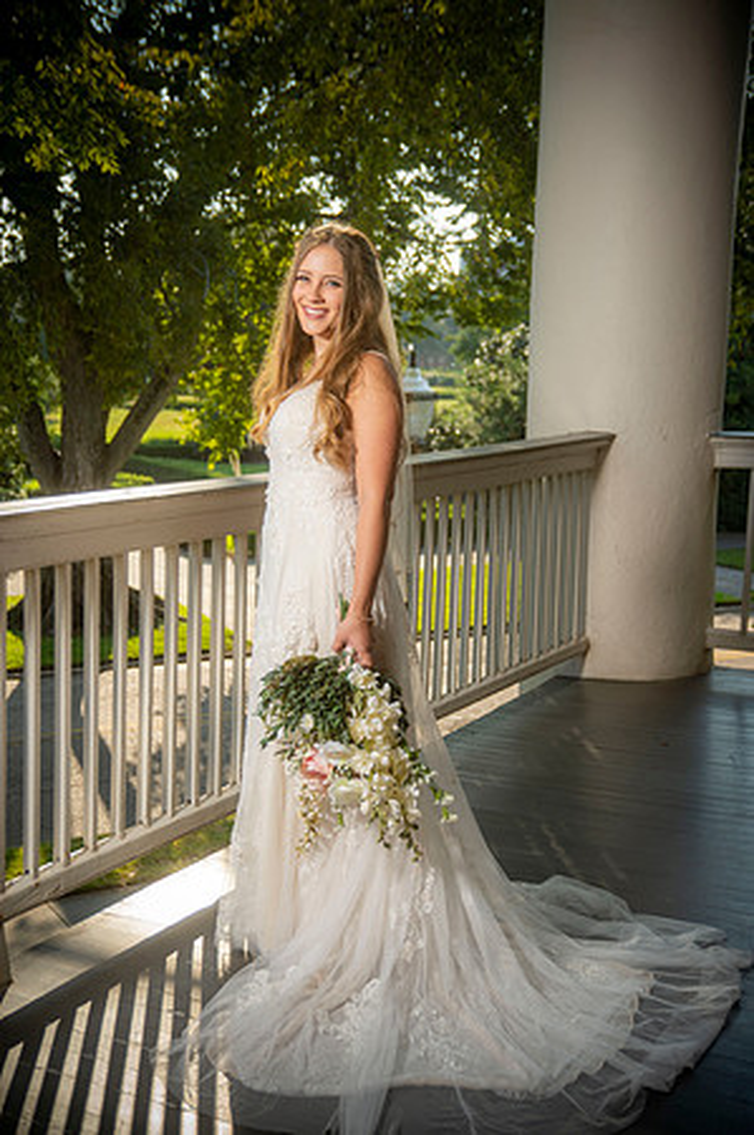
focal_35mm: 48
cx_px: 377
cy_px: 568
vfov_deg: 41.2
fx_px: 1511
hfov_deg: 28.0
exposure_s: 1/250
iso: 100
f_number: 5.6
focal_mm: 48
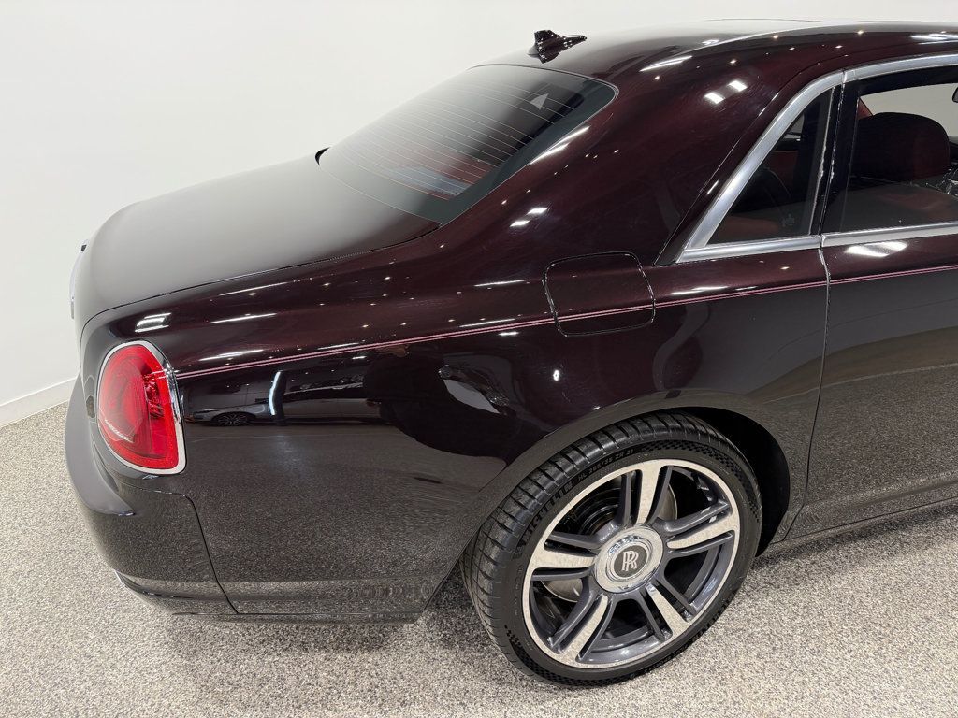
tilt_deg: -24.1
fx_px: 664
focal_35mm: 24
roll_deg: -0.2
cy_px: 359
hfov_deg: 71.6
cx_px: 479
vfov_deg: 56.8
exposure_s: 1/120
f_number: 1.78
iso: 160
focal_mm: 6.76
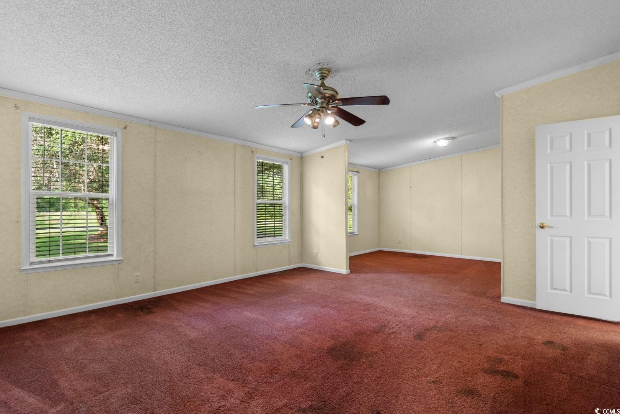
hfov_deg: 96.7
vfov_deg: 73.7
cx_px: 310
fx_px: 276
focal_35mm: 16
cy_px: 207
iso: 100
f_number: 4.8
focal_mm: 11
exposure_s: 5
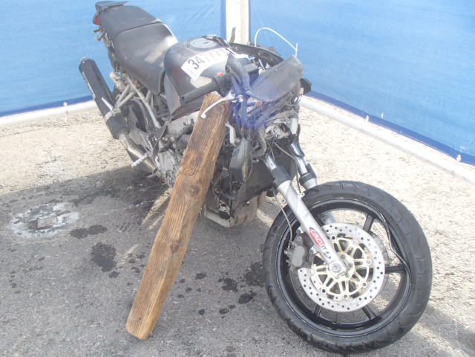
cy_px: 178
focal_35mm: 38
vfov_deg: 37.7
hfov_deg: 49.0
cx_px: 238
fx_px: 521
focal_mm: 6.83
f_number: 4.6
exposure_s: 1/80
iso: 125
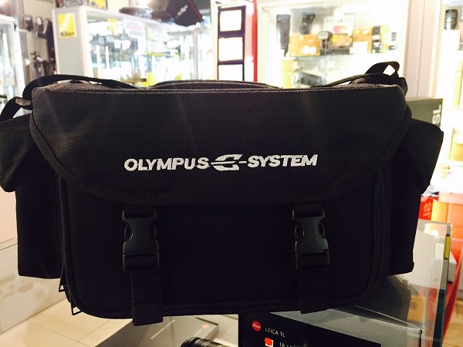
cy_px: 174
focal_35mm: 29
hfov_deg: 61.7
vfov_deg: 48.2
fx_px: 388
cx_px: 232
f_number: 2.2
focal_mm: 4.15
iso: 160
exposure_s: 1/33
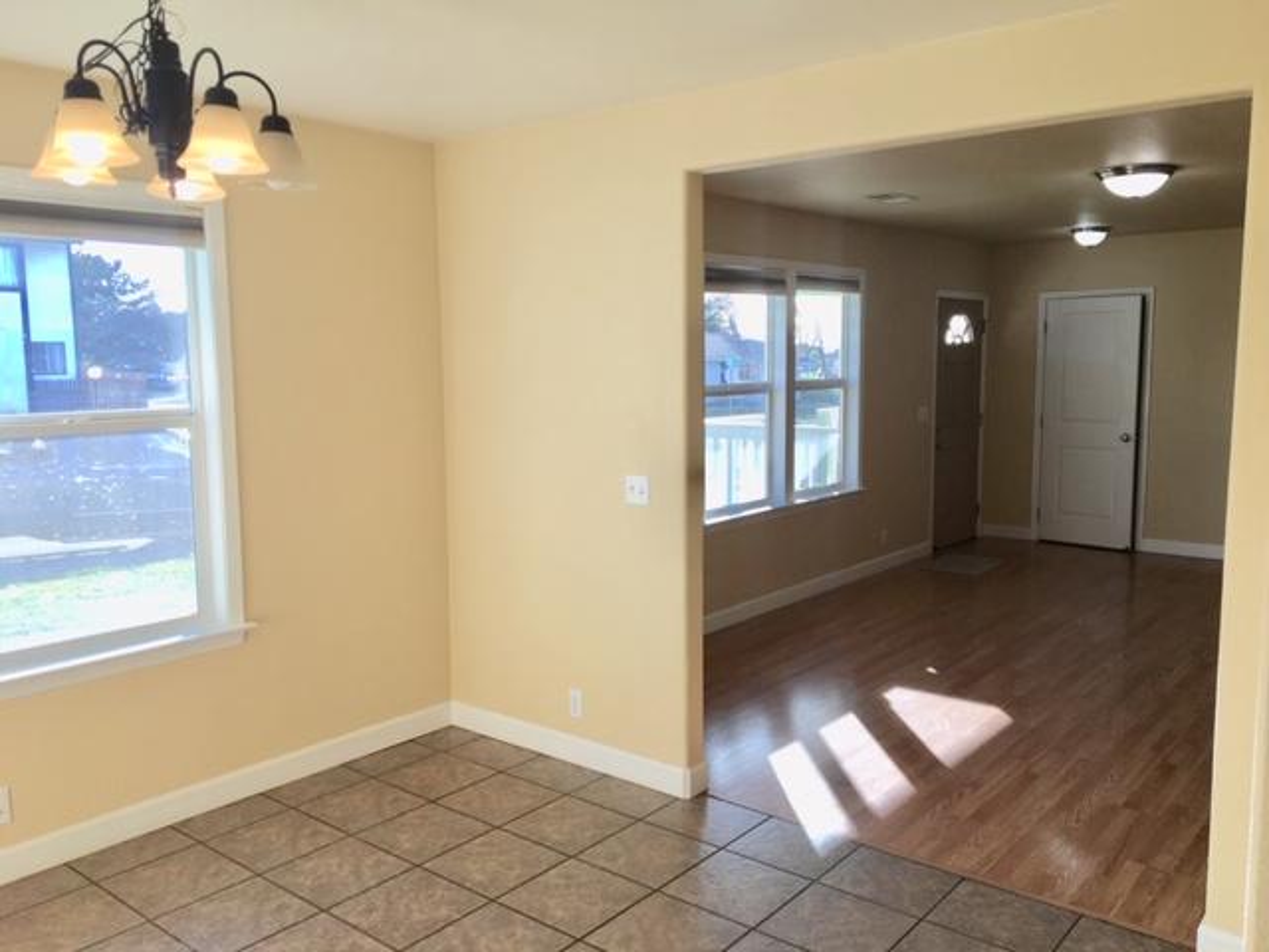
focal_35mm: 29
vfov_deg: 48.2
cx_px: 634
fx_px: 1063
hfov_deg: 61.7
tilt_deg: -4.9
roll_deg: +0.5
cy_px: 476
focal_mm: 4.15
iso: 25
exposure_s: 1/123
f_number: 2.2
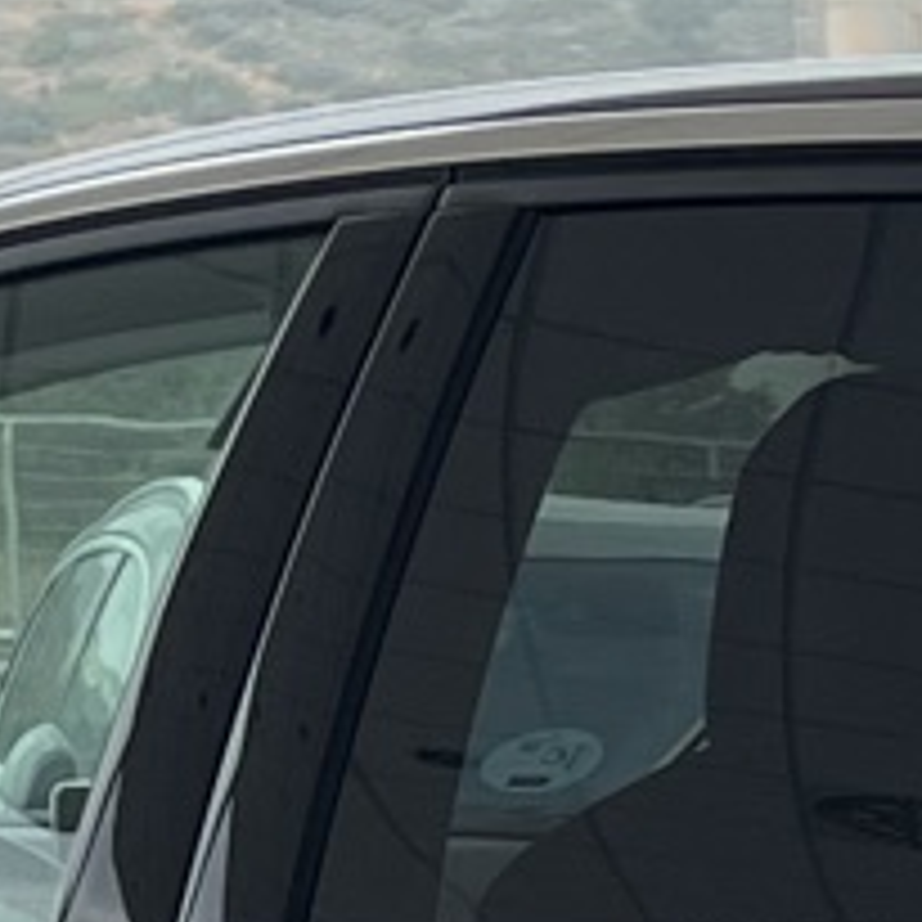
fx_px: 6931
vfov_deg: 7.0
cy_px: 2424
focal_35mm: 230
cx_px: 1543
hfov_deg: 7.4
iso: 32
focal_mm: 5.1
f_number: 1.6
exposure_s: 1/692
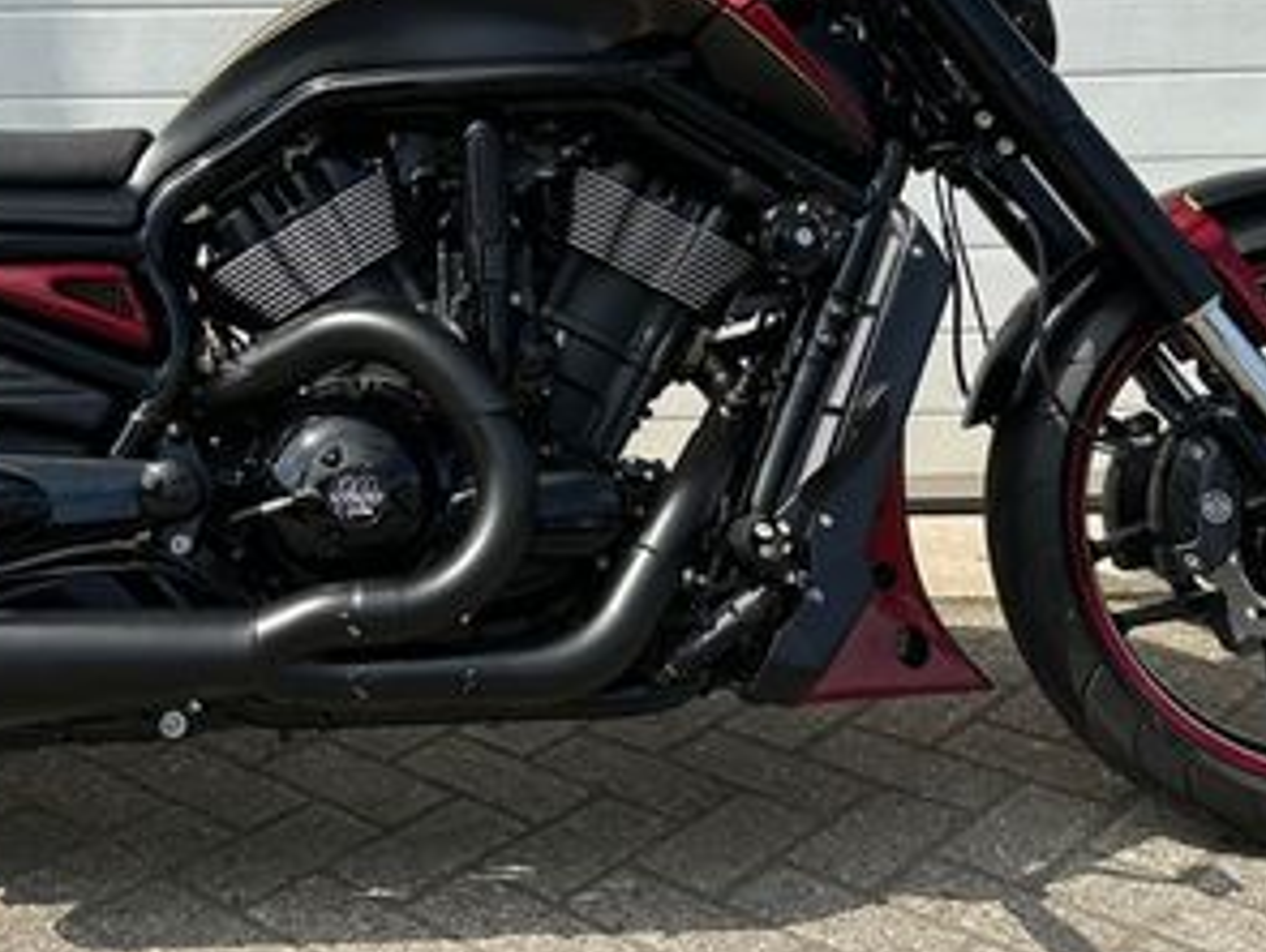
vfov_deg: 27.7
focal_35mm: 52
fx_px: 1904
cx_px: 416
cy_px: 253
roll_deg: +1.5
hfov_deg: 36.4
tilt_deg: -10.7
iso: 80
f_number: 1.78
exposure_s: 1/4016
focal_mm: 6.86
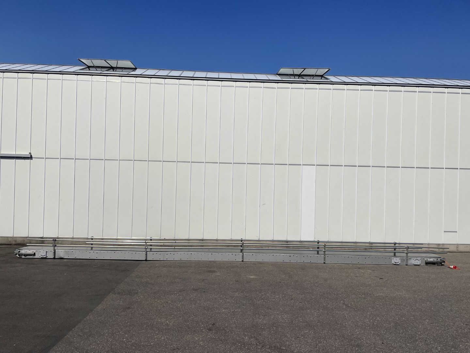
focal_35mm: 26
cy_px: 176
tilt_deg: +0.1
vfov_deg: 53.1
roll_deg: -1.6
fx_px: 353
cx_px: 235
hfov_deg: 67.3
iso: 32
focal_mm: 4.2
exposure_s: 1/14925
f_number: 1.6
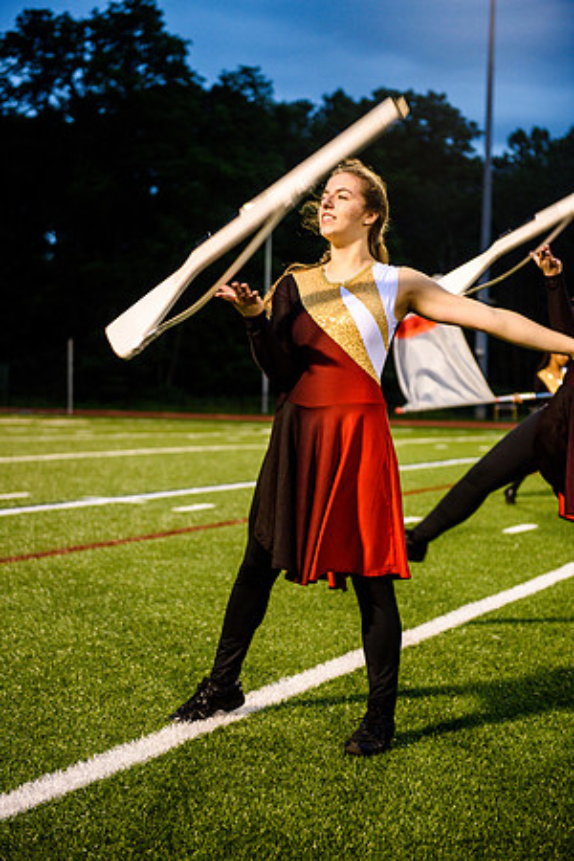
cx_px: 287
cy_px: 430
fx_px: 1483
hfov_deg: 21.9
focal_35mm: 62
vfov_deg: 32.4
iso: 1600
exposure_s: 1/250
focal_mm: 62
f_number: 3.2
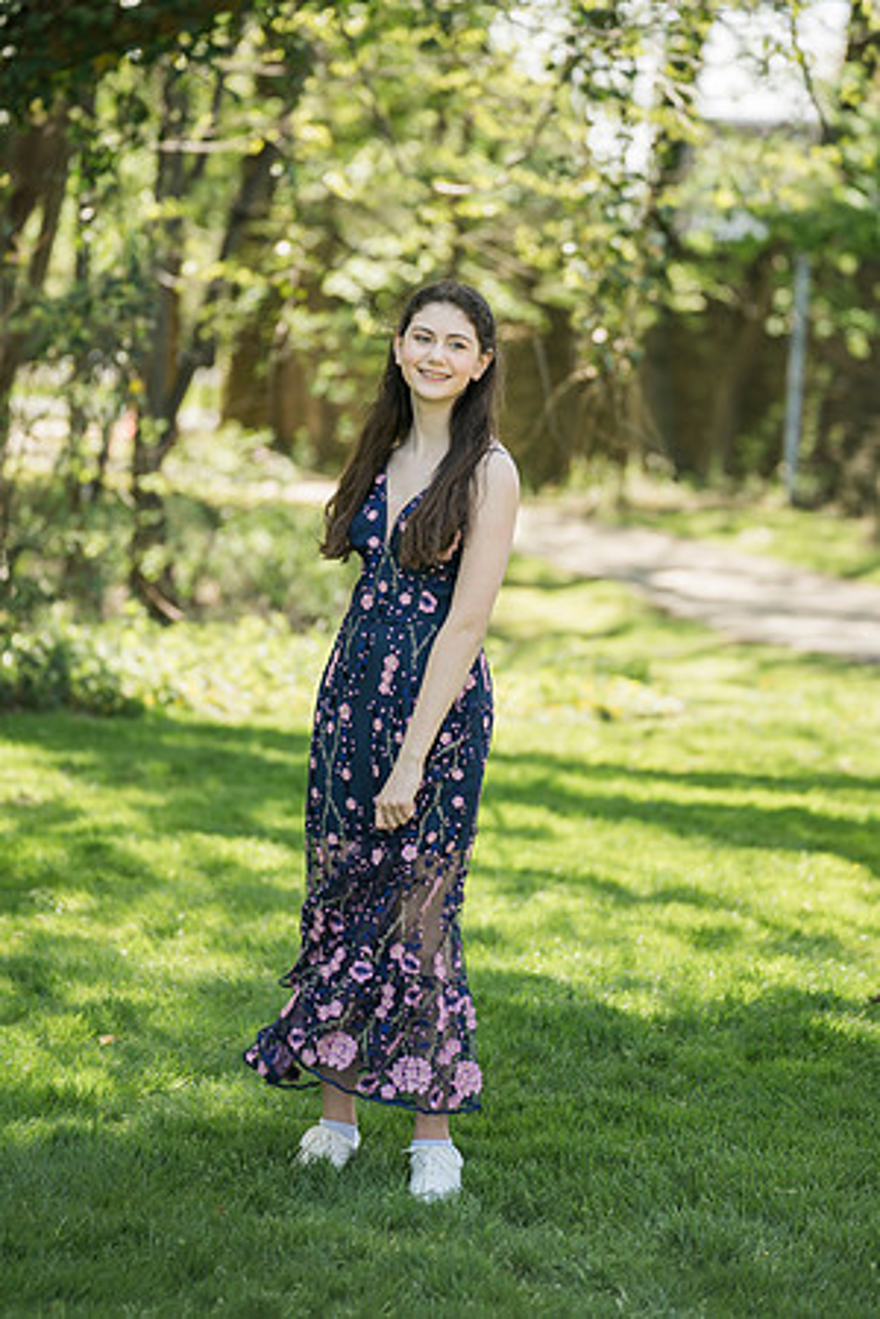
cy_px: 660
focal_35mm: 108
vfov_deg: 18.9
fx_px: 3960
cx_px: 440
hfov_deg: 12.7
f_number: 2.8
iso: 100
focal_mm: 108
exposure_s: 1/400
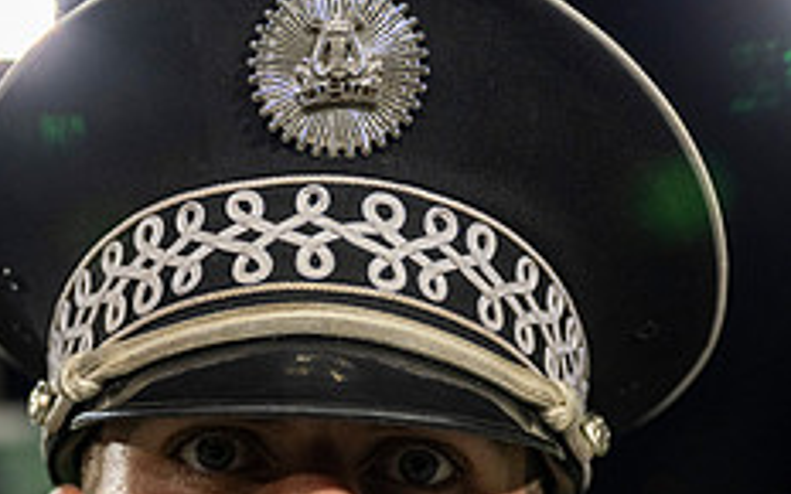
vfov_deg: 16.4
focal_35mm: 75
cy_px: 651
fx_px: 1617
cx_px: 286
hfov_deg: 27.4
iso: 1250
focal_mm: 38
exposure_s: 1/500
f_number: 3.2
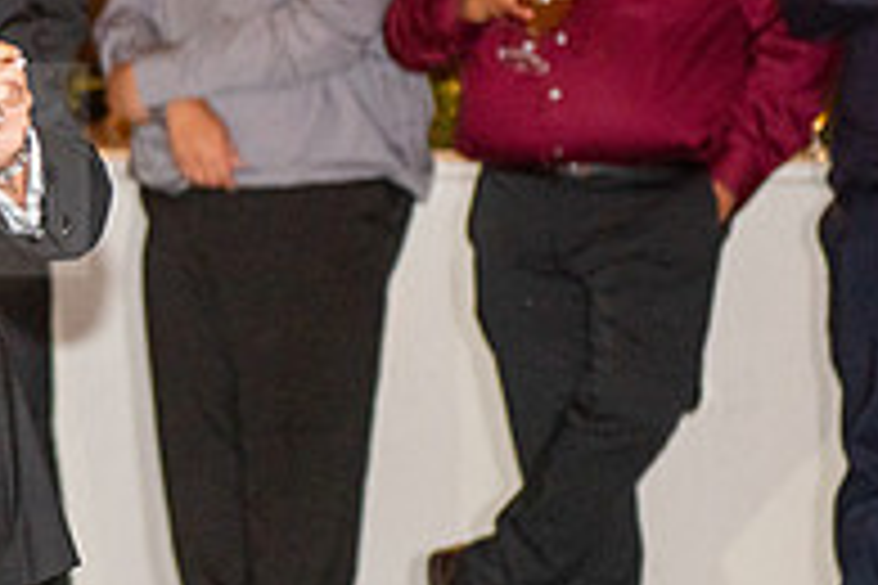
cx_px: -293
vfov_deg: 6.6
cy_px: 169
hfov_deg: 9.7
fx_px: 5072
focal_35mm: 208
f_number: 2.8
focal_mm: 70
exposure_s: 1/125
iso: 1250
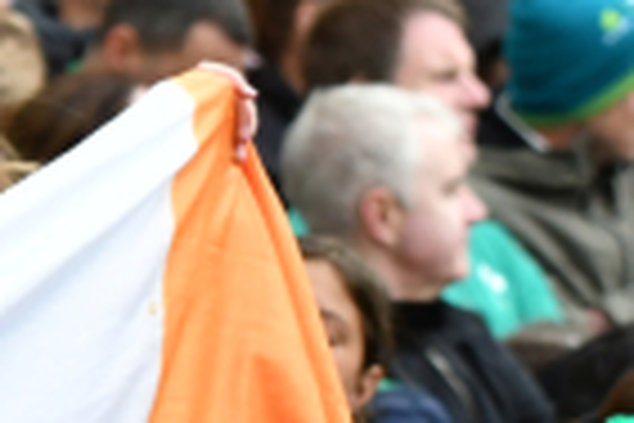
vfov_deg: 1.8
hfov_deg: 2.7
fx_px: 13471
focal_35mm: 765
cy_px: 209
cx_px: -827
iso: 640
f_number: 4
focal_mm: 90
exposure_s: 1/1250
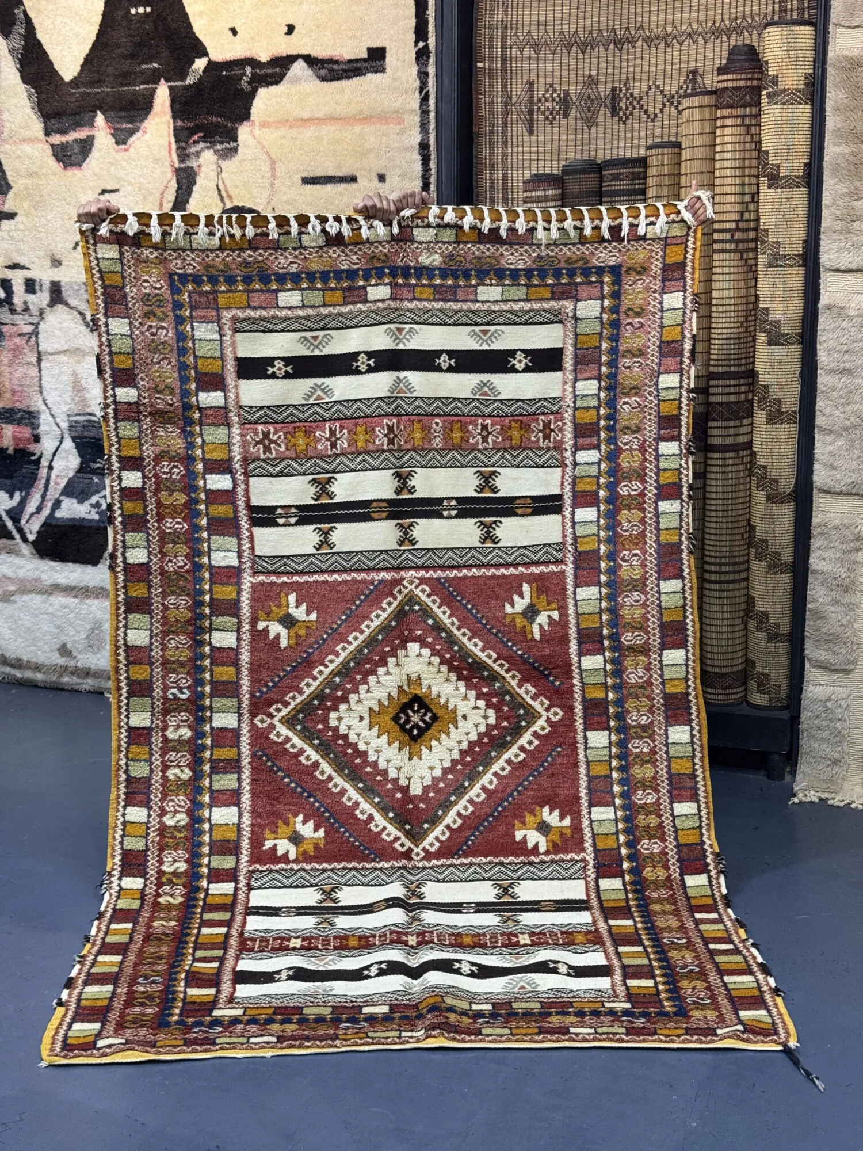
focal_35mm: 48
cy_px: 576
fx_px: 1596
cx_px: 432
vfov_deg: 39.7
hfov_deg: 30.3
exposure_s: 1/50
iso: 125
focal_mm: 6.76
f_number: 1.78
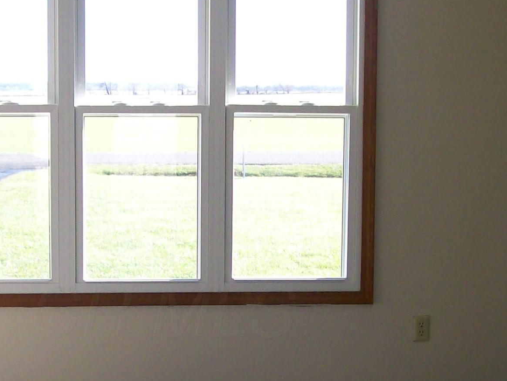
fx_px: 1362
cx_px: 165
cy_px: 311
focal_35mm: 93
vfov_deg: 15.8
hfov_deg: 21.0
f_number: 2.7
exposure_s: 1/153
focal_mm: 6
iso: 80
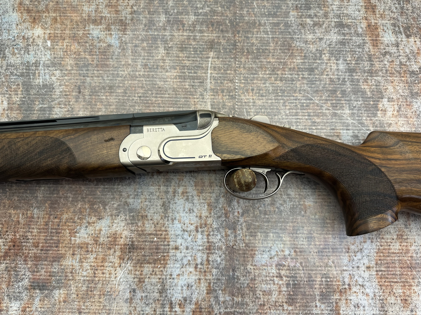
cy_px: 158
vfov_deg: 56.8
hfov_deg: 71.6
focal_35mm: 24
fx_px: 292
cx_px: 210
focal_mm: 6.9
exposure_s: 1/50
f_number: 1.8
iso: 125
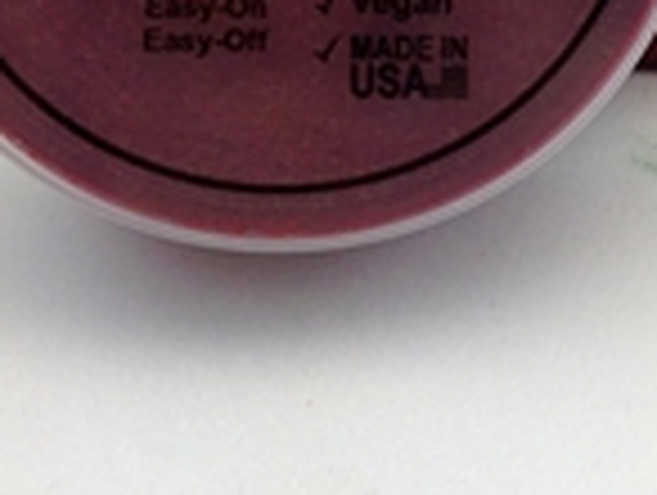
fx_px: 2357
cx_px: 612
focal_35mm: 124
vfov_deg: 11.6
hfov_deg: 15.6
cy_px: -171
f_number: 2.4
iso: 50
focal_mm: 4.12
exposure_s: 1/148
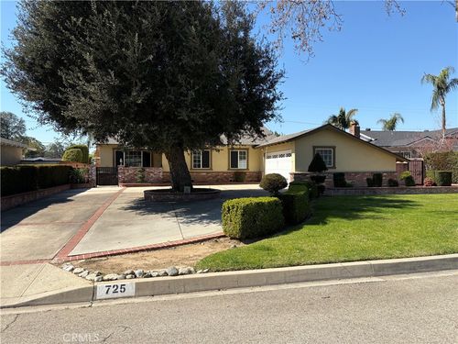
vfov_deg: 53.1
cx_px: 229
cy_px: 172
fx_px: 344
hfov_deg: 67.3
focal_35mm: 26
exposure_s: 1/2538
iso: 50
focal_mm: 5.96
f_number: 1.6
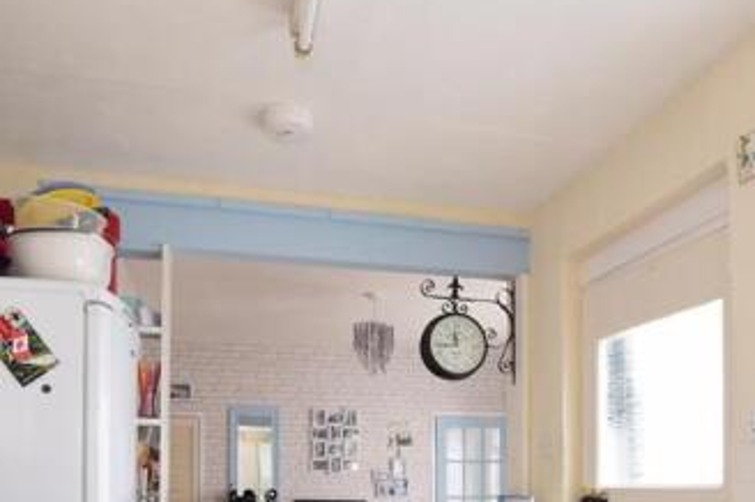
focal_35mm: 30
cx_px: 387
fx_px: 629
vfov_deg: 39.7
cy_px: 471
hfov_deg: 62.0
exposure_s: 1/2.5
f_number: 11
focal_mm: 10
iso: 320
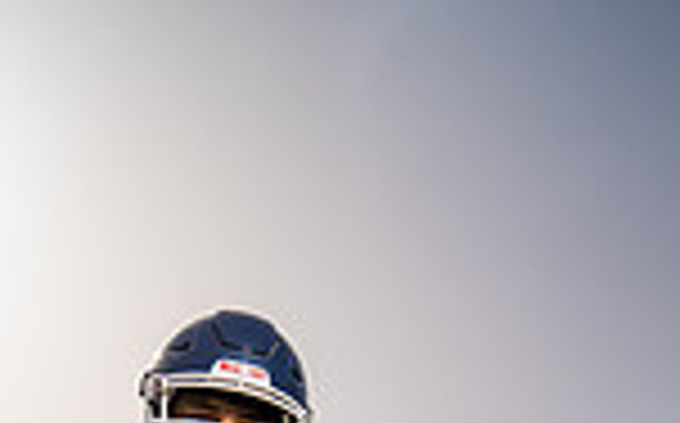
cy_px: 958
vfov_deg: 13.7
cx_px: 189
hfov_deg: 27.9
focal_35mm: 73
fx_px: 1351
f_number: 4.5
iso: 100
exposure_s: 1/1250
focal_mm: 24
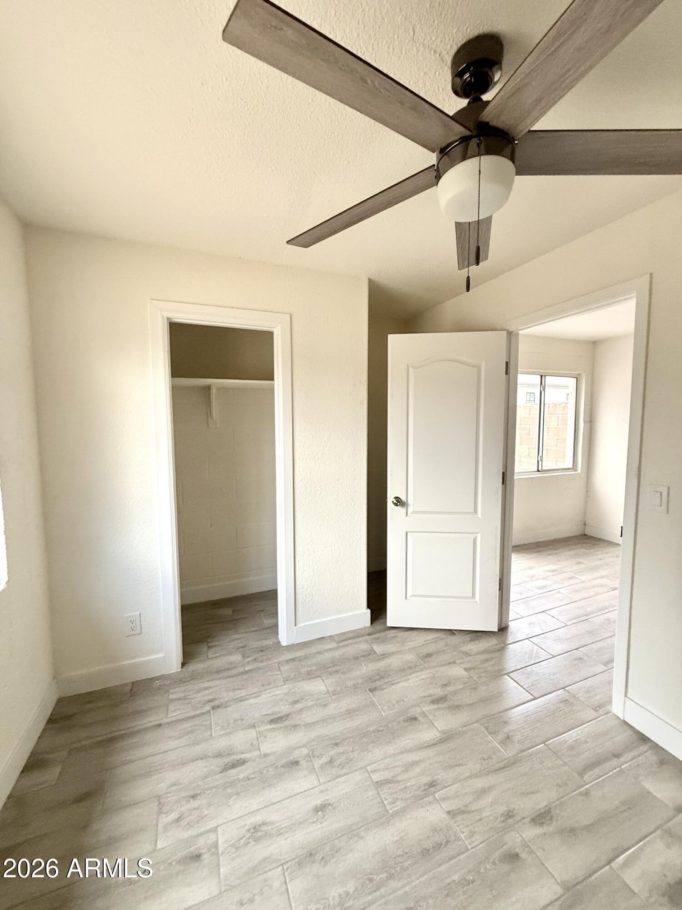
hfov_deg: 85.7
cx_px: 341
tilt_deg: -4.6
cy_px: 455
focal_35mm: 14
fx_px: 368
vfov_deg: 102.1
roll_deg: +0.1
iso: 400
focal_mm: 2.22
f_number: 2.2
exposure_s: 1/60
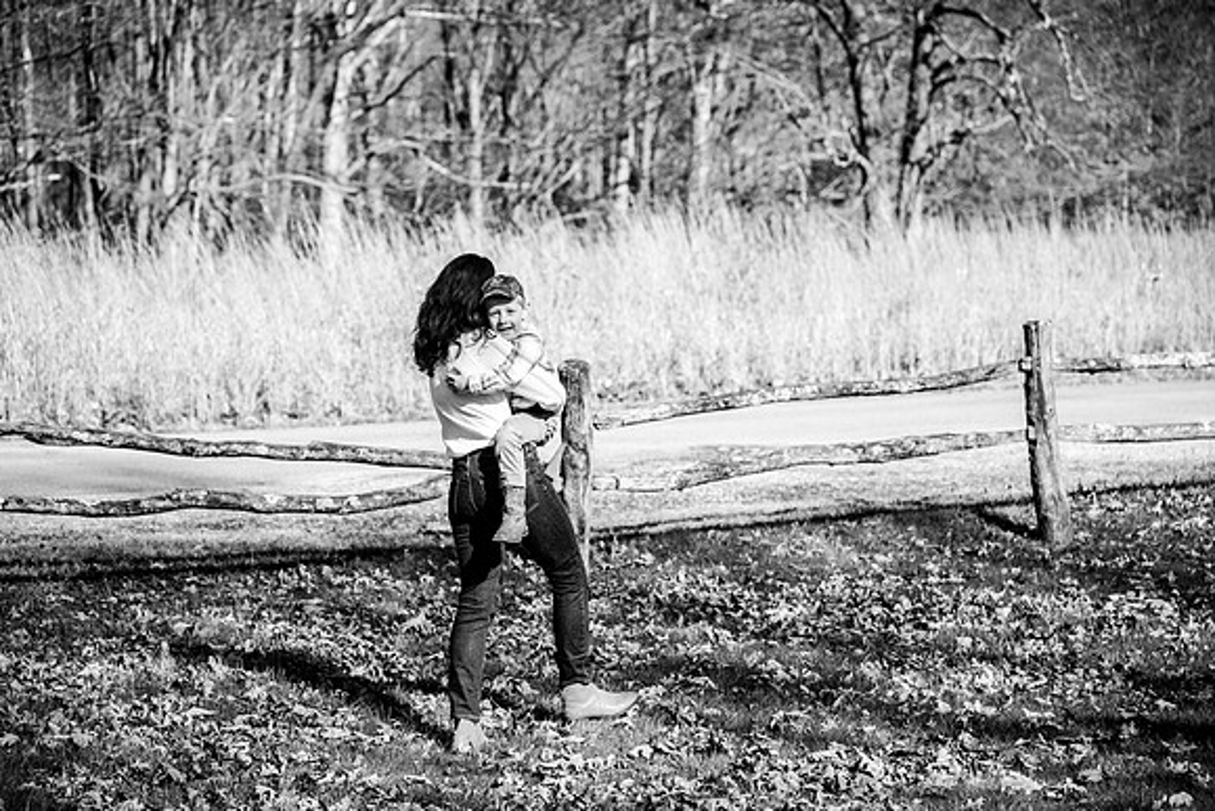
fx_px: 3009
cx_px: 578
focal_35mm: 89
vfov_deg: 15.3
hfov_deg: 22.8
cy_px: 425
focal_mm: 85
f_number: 3.5
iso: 250
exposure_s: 1/640
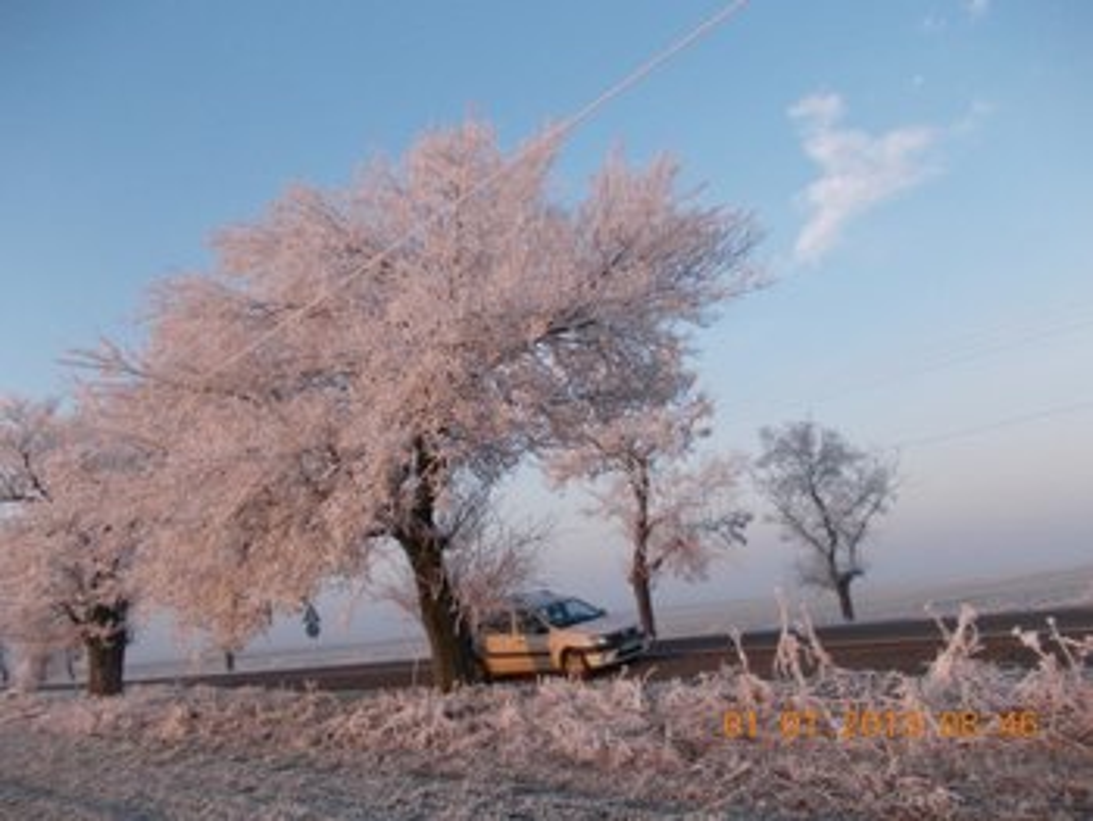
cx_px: 546
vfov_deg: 49.8
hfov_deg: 63.4
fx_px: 885
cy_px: 410
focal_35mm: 28
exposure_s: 1/400
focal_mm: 4
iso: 80
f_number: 2.7
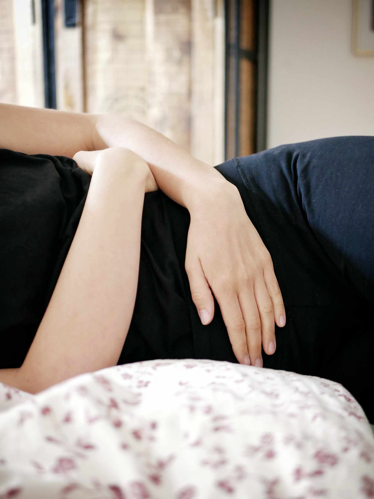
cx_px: 187
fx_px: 720
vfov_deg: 38.2
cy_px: 250
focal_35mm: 50
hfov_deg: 29.1
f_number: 1.7
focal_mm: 25
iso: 800
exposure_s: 1/60
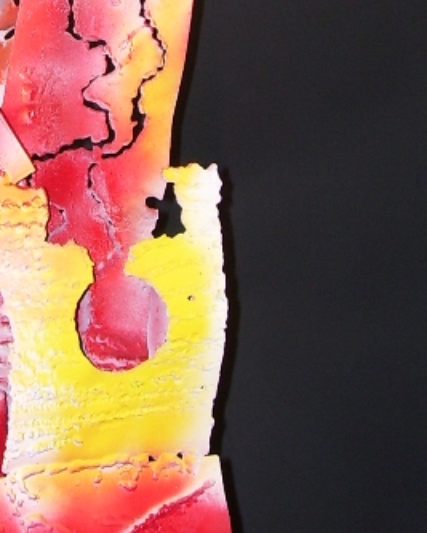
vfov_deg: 14.9
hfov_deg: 12.1
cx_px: -29
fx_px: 1988
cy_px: -38
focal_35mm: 126
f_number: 3
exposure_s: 1/60
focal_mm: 7
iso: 80
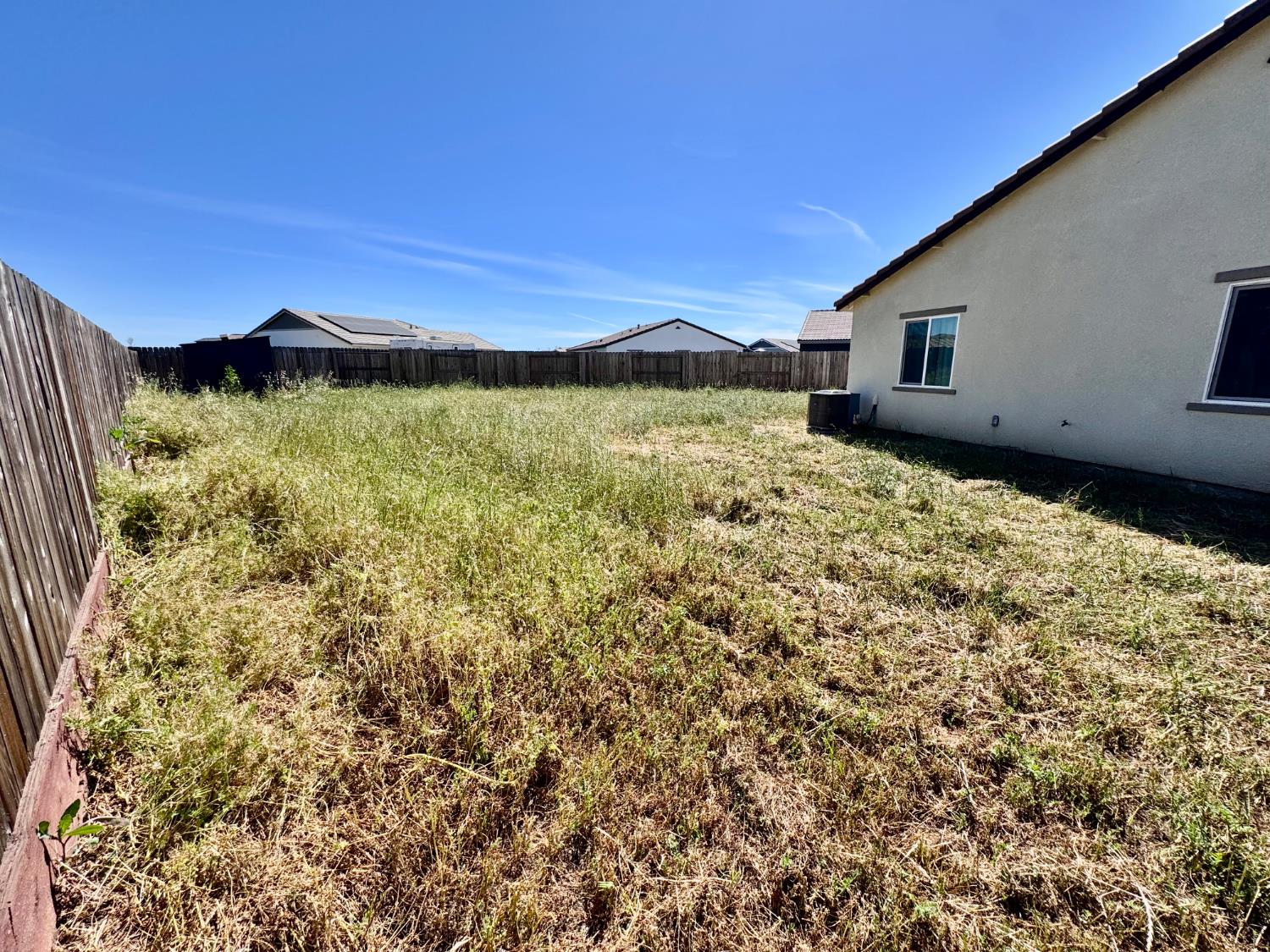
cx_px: 635
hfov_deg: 102.1
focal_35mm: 14
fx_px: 514
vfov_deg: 85.7
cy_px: 476
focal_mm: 2.22
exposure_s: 1/1880
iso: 50
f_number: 2.2
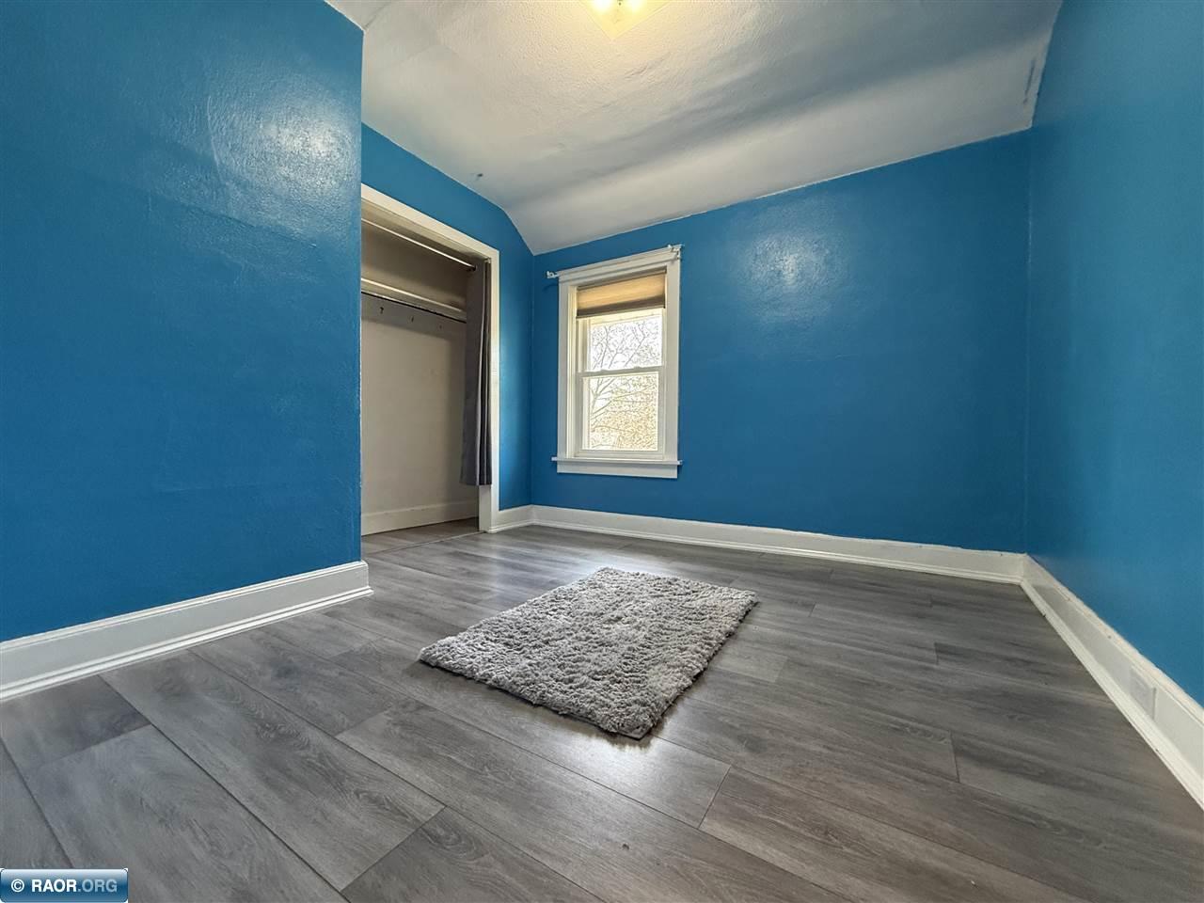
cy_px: 452
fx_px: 487
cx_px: 602
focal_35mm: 14
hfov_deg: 102.1
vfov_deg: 85.7
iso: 500
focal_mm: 2.22
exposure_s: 1/120
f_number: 2.2
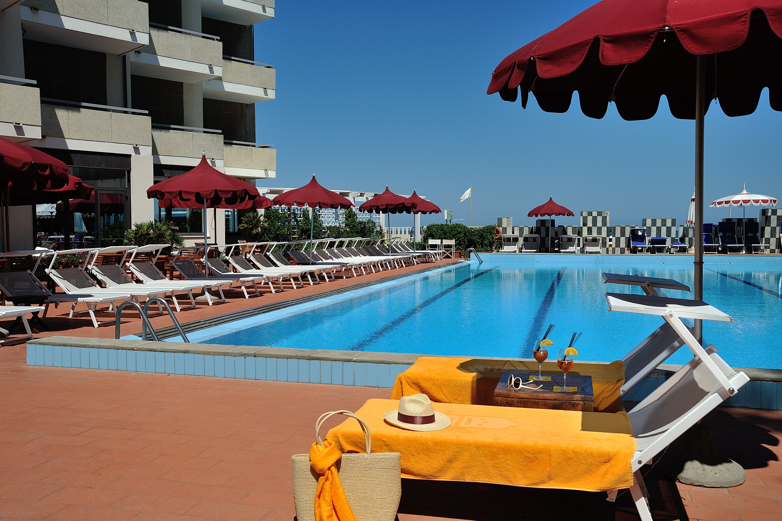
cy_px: 260
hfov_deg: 55.8
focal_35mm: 34
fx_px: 738
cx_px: 391
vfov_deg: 38.8
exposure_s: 1/250
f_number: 13
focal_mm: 34
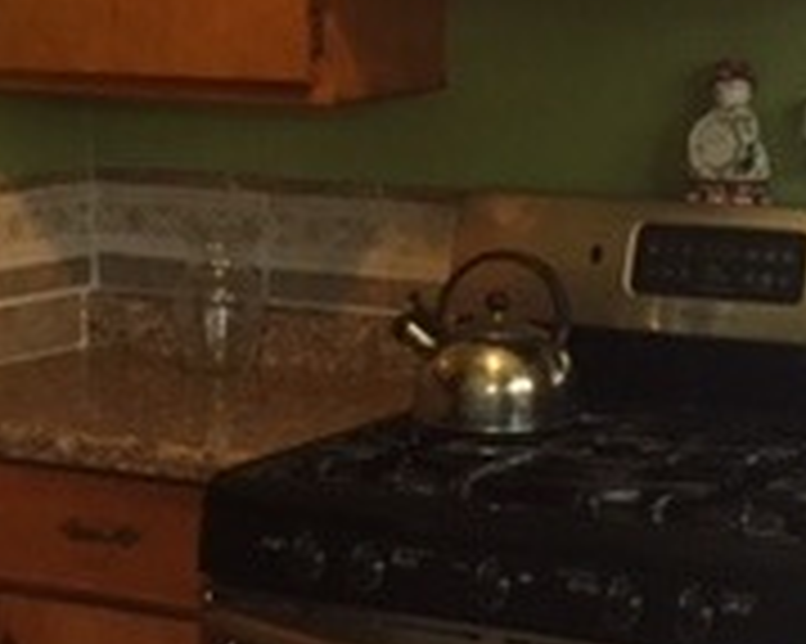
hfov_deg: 19.0
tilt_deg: -8.6
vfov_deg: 15.2
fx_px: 2408
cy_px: 315
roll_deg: +0.6
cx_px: 500
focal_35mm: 101
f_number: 2.2
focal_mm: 4.15
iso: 250
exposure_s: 1/30
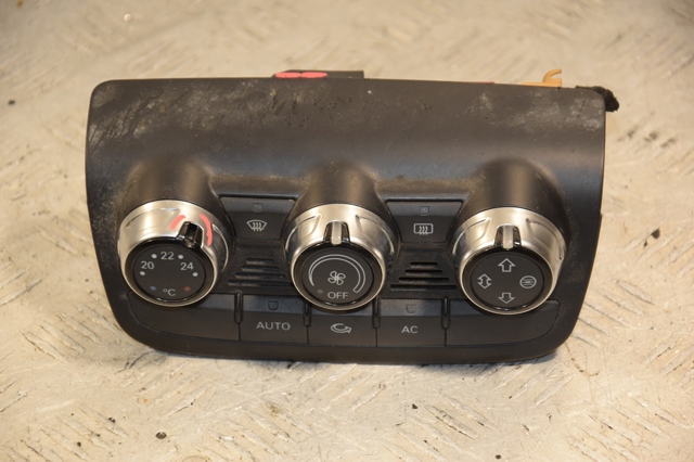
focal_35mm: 158
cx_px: 347
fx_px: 3035
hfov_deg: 13.0
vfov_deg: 8.7
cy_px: 231
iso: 800
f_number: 5.6
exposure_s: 1/200
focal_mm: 105
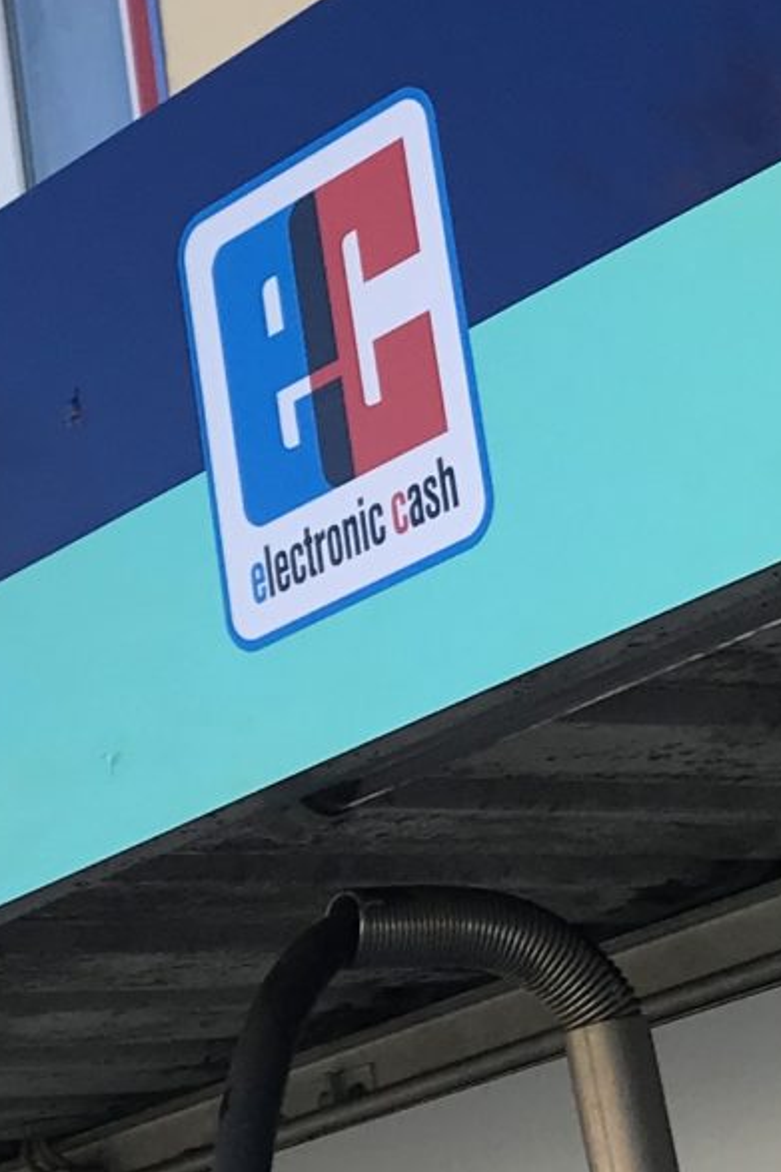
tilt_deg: +18.2
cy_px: 439
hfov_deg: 10.8
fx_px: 4135
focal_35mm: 127
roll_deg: +8.4
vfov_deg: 16.1
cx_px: 423
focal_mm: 3.99
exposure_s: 1/812
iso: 20
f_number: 1.8
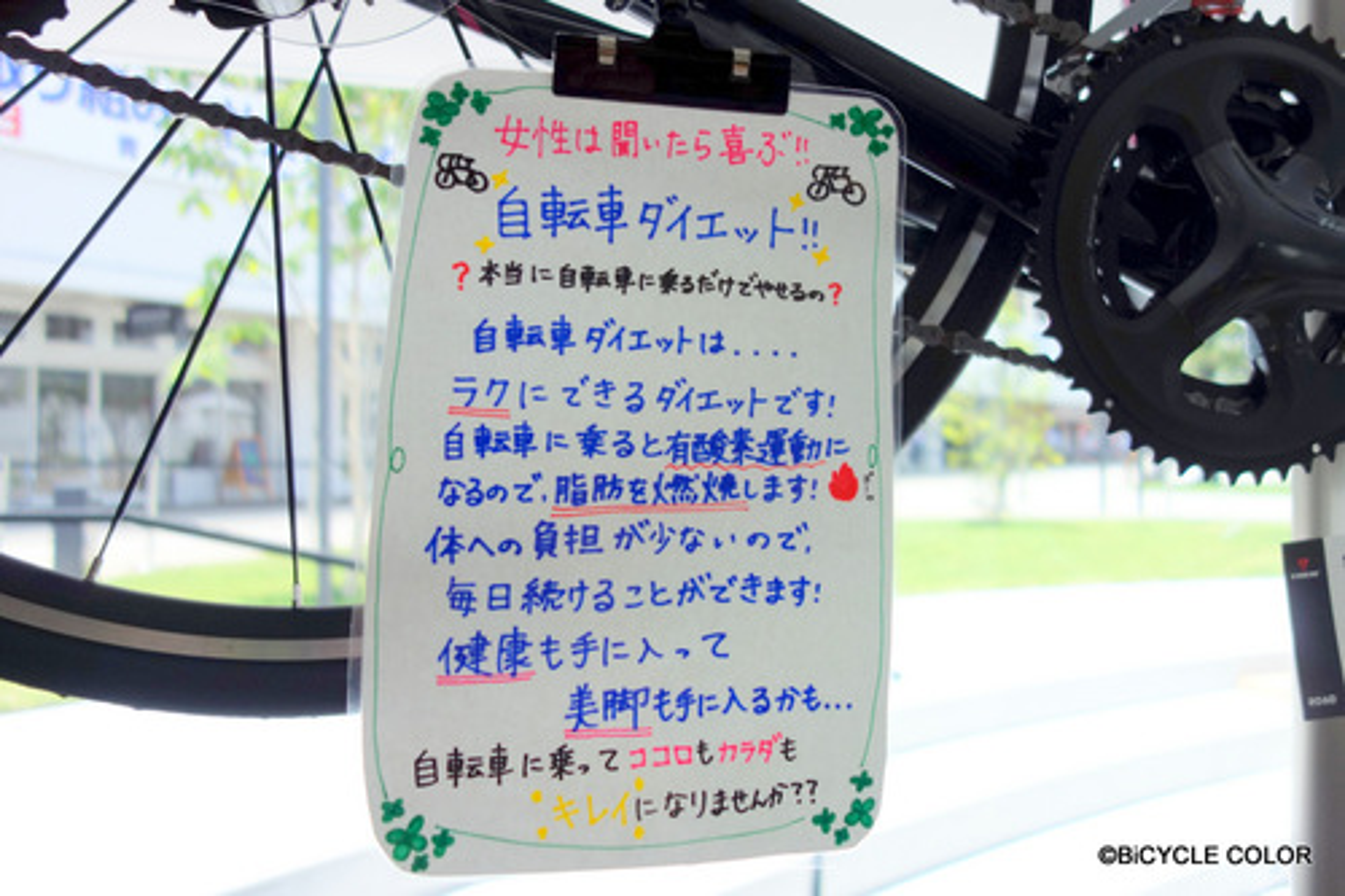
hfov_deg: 65.5
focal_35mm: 28
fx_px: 1046
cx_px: 672
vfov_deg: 46.4
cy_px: 448
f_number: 1.8
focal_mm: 10.4
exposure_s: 1/2000
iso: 125
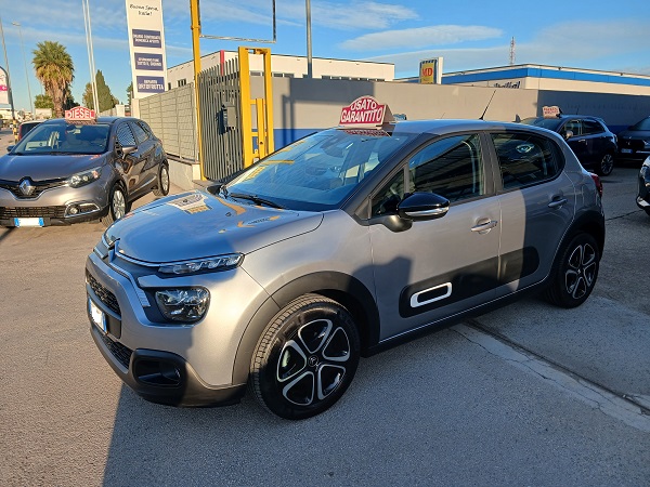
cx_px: 325
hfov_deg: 65.3
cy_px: 244
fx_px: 507
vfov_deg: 51.4
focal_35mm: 27
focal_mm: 3.98
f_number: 1.8
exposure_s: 1/212
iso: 20
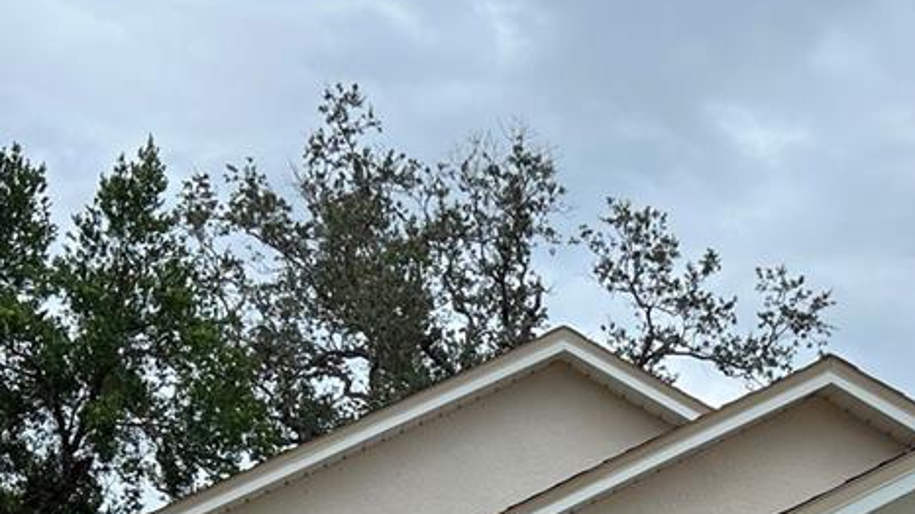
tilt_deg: +2.0
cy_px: 802
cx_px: 632
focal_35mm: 73
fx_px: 1771
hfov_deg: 28.7
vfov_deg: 15.1
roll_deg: +0.6
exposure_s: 1/1901
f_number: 1.5
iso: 50
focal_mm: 5.7
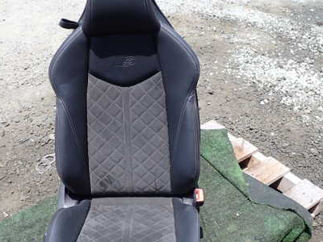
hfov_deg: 41.9
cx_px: 132
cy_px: 148
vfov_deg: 32.1
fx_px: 420
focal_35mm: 45
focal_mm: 5.4
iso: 100
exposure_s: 1/500
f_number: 3.2
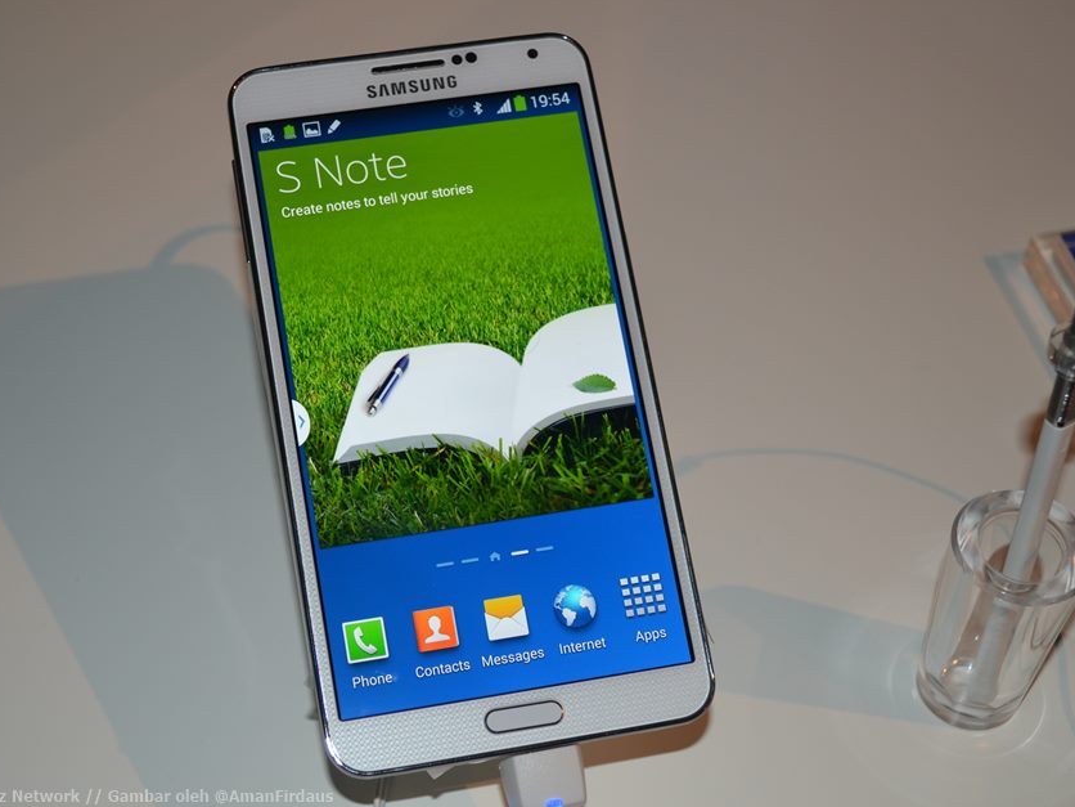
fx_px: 1832
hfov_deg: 32.7
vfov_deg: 24.8
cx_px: 492
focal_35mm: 59
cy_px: 402
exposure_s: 1/60
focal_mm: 36
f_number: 5
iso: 280
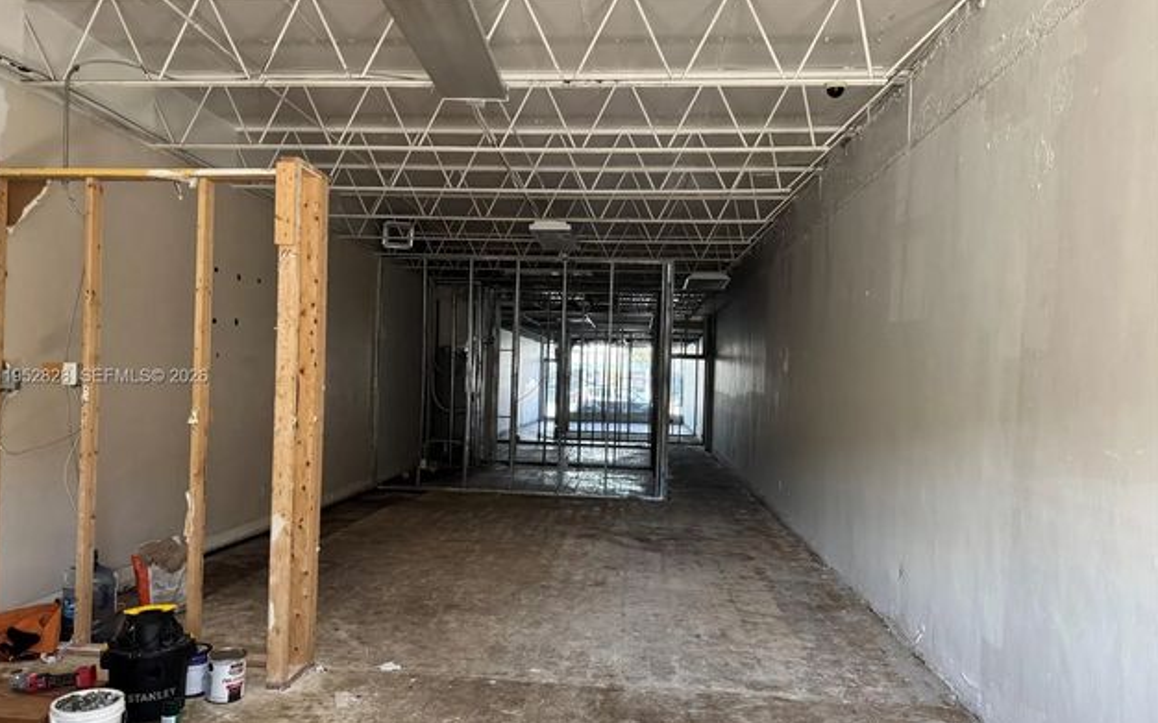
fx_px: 820
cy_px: 377
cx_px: 570
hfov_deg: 70.4
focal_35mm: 26
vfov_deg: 47.6
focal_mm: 6.76
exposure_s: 1/117
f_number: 1.78
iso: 200
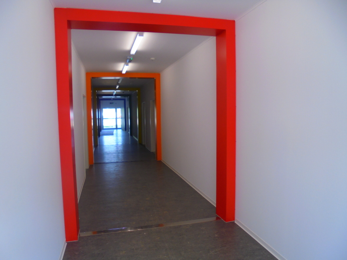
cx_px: 174
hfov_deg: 67.3
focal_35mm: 26
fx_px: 261
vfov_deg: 53.1
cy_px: 130
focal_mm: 4.6
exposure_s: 1/40
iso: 100
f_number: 3.5
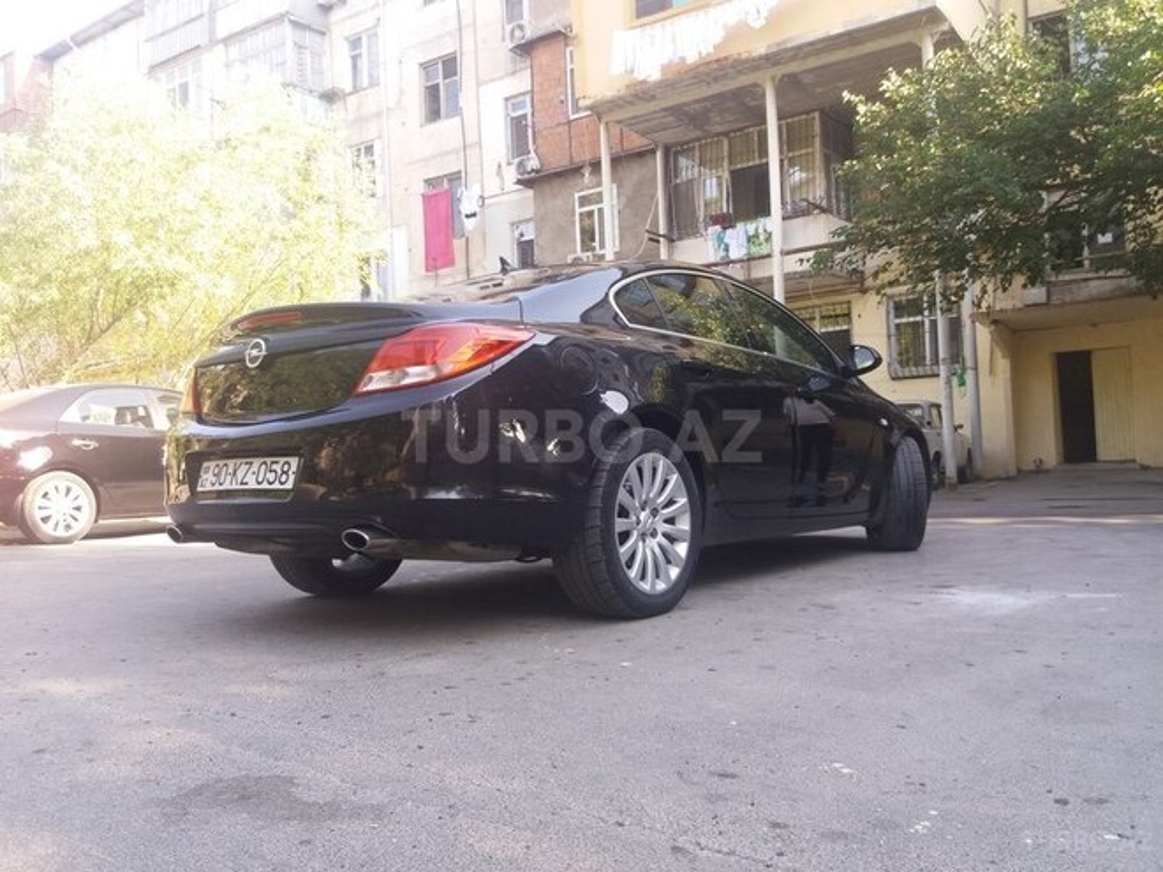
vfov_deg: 49.7
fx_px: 941
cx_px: 582
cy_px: 436
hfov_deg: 63.4
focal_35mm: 28
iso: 64
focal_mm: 3.7
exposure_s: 1/125
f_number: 1.9
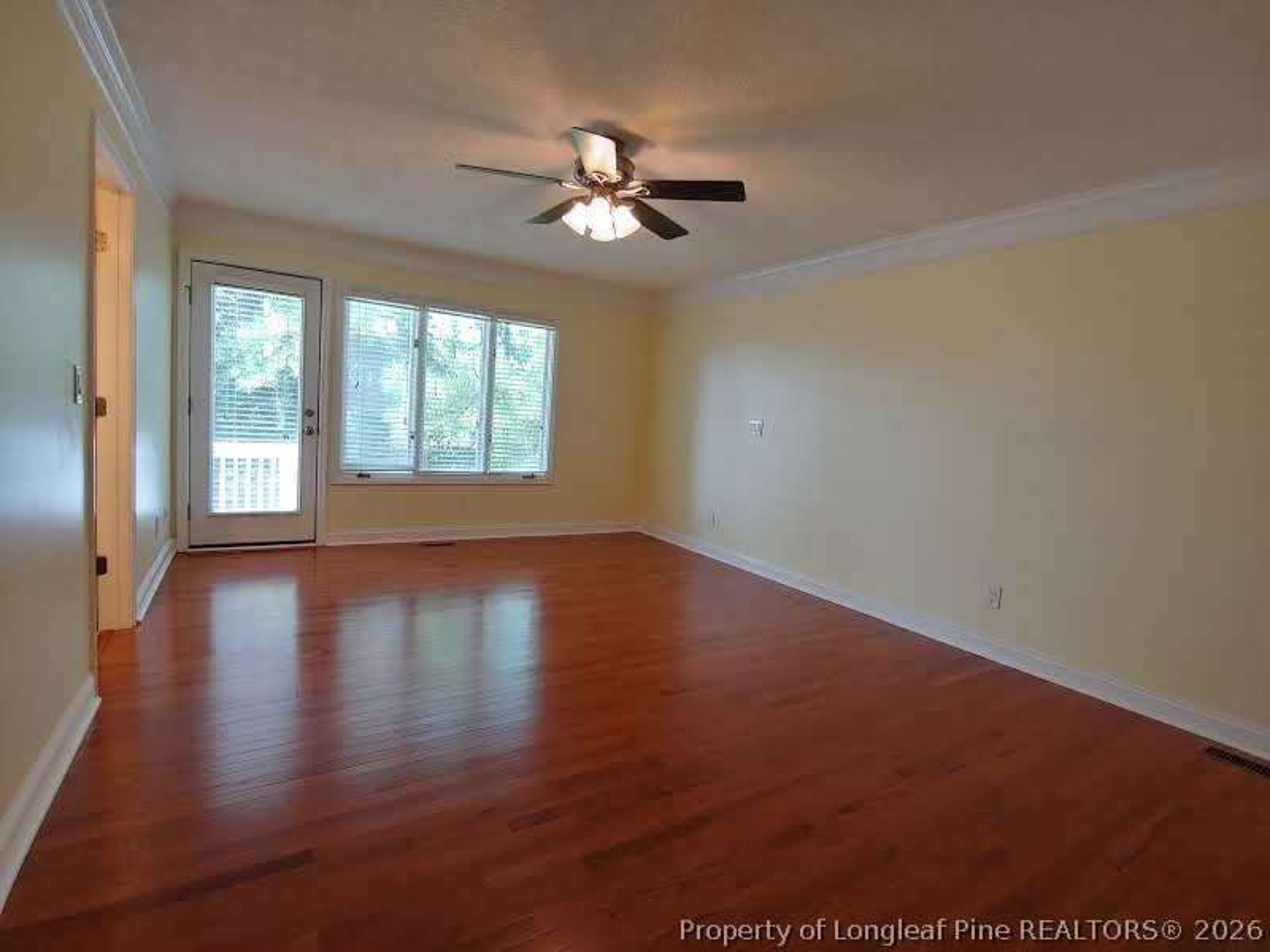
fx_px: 587
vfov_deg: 78.1
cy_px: 476
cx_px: 635
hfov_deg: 94.5
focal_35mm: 16
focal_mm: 2.18
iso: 100
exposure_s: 1/40
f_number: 1.9
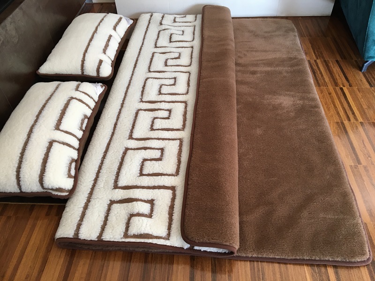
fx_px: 314
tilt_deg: -46.7
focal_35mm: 29
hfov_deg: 61.7
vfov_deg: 48.2
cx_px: 188
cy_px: 140
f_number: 2.2
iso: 50
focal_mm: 4.15
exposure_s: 1/33
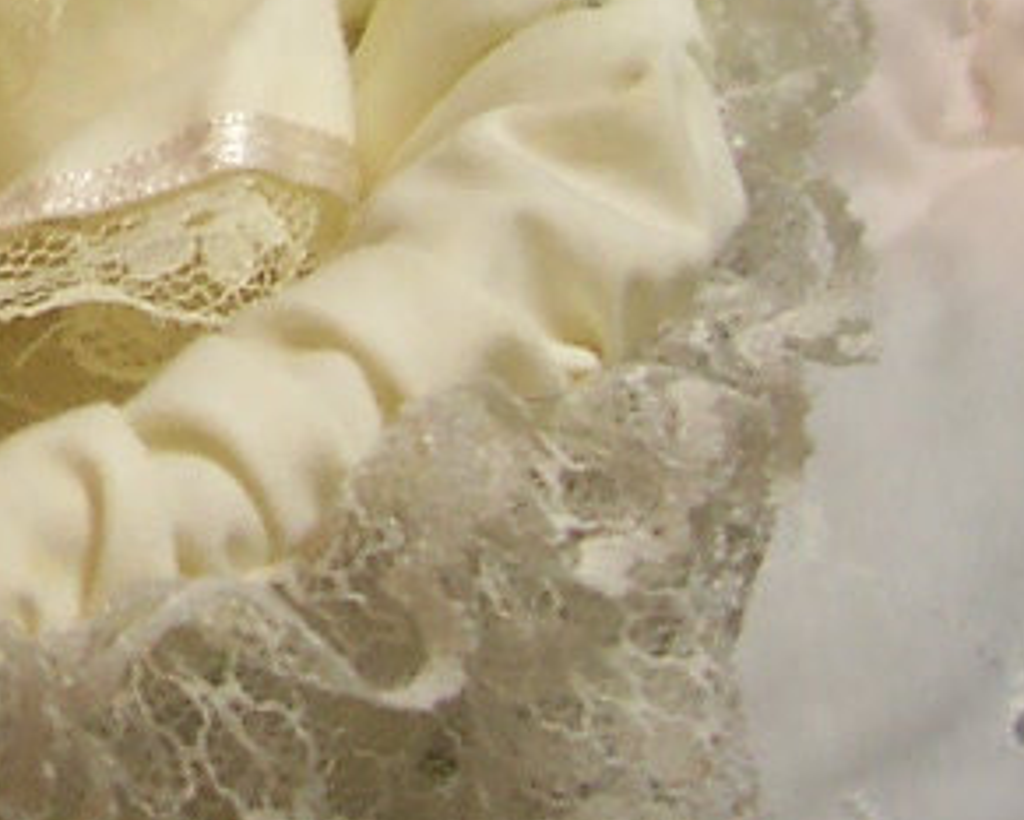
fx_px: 4517
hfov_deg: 12.5
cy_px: -331
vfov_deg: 10.1
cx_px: -384
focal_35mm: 149
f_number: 2.8
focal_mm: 5.6
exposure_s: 1/90
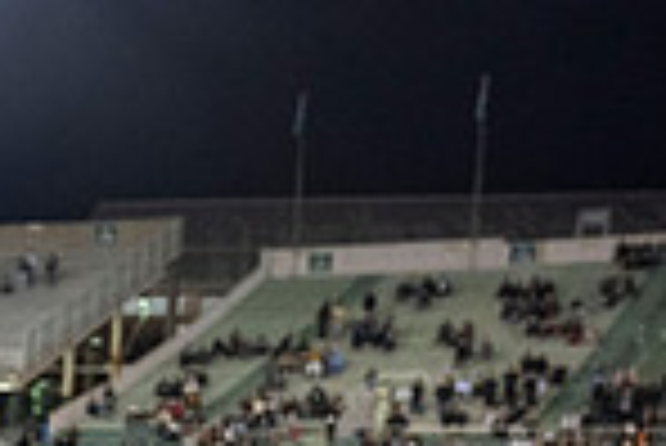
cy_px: 764
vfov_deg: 13.3
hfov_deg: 19.4
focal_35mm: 94
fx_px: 1741
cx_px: -284
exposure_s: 1/500
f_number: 4
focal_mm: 24
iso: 2000
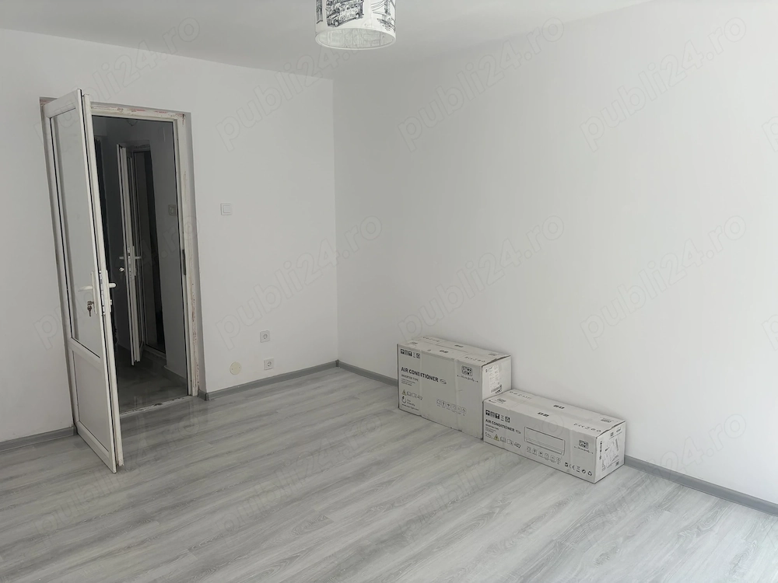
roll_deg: +1.0
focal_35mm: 26
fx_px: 584
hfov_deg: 67.3
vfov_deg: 53.1
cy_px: 292
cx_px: 389
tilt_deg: -9.6
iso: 50
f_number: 1.6
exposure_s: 1/596
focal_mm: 5.96
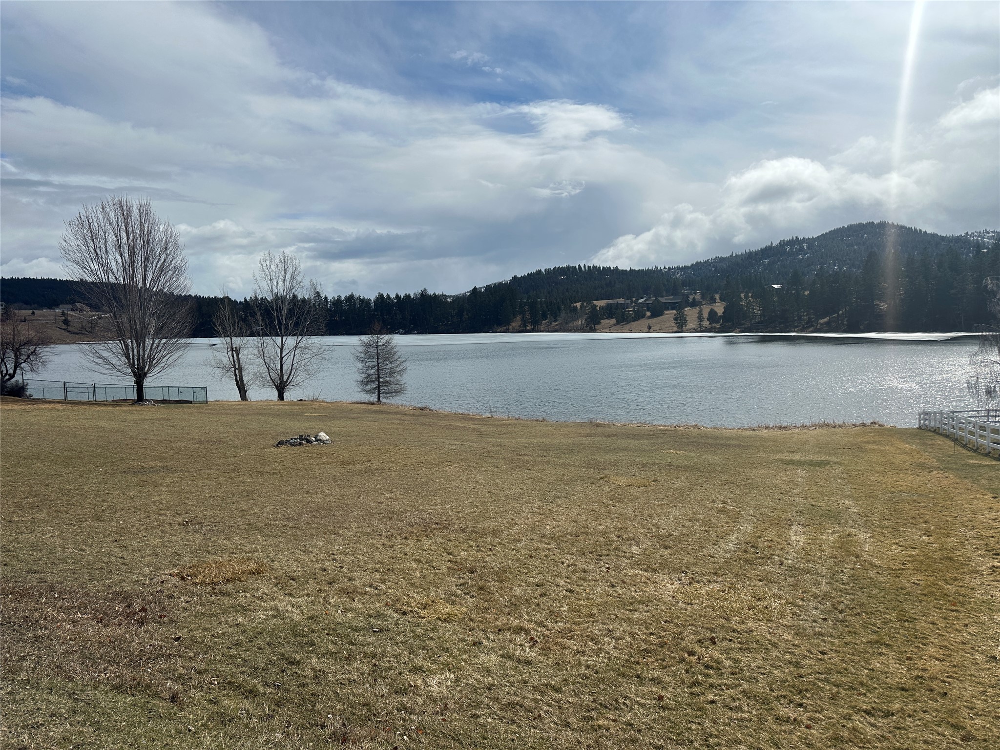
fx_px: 693
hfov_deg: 71.6
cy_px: 375
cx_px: 500
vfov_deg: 56.8
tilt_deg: -4.5
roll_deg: +1.3
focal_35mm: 24
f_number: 1.78
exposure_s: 1/12048
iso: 80
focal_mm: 6.86
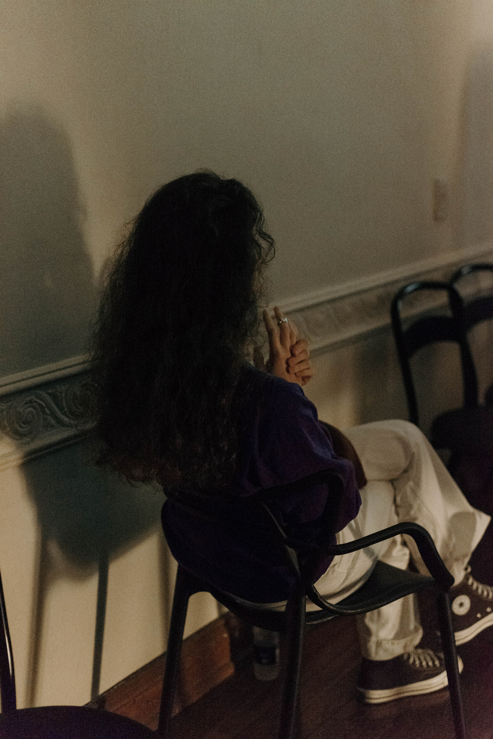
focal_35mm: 50
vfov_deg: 39.6
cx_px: 246
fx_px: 1026
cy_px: 370
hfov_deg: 27.0
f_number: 2.2
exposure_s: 1/100
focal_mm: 50
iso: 6400
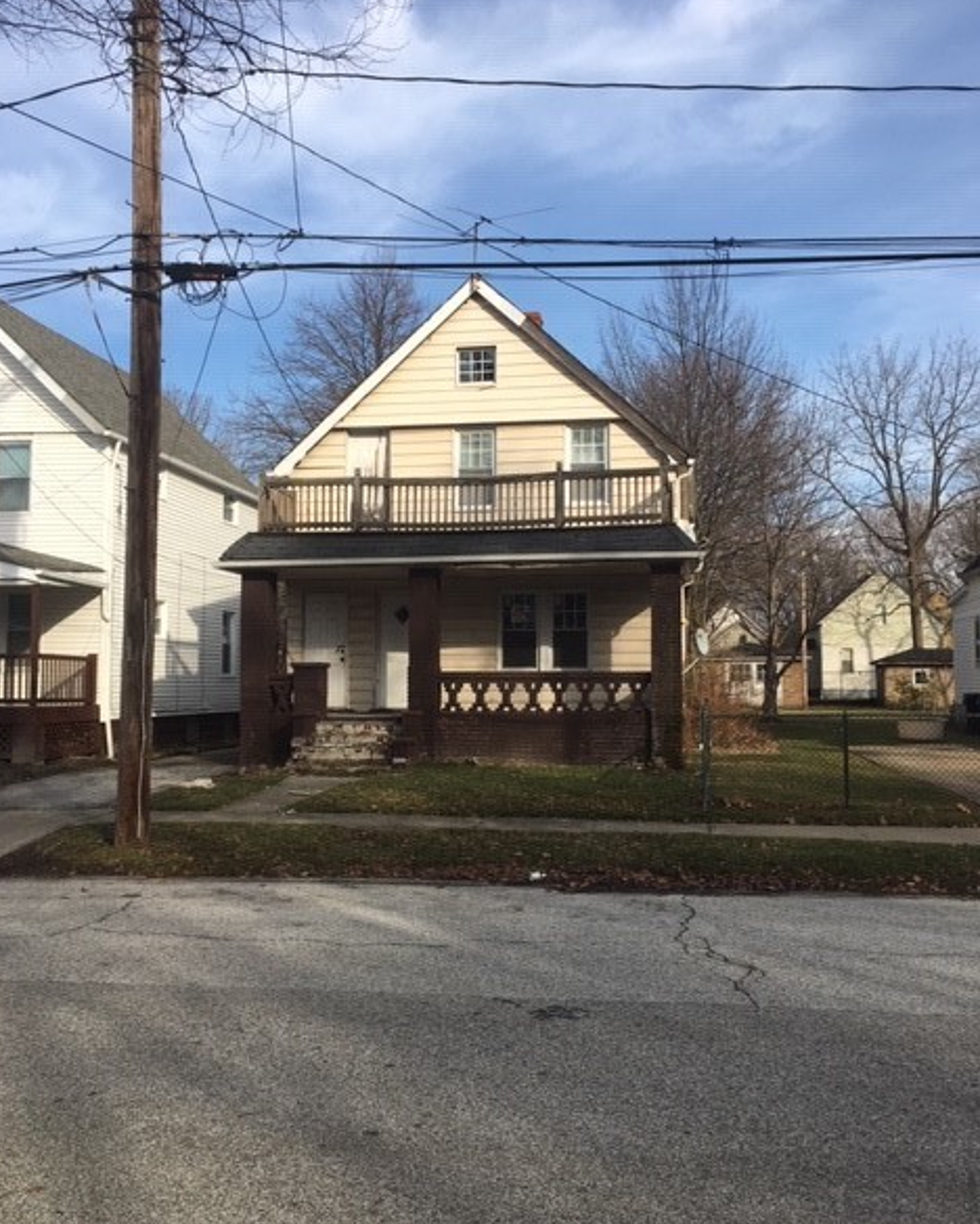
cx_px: 480
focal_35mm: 31
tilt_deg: +4.9
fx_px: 1123
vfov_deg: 57.1
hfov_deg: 47.2
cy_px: 618
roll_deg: -1.6
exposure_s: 1/1040
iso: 25
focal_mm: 4.15
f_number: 2.2
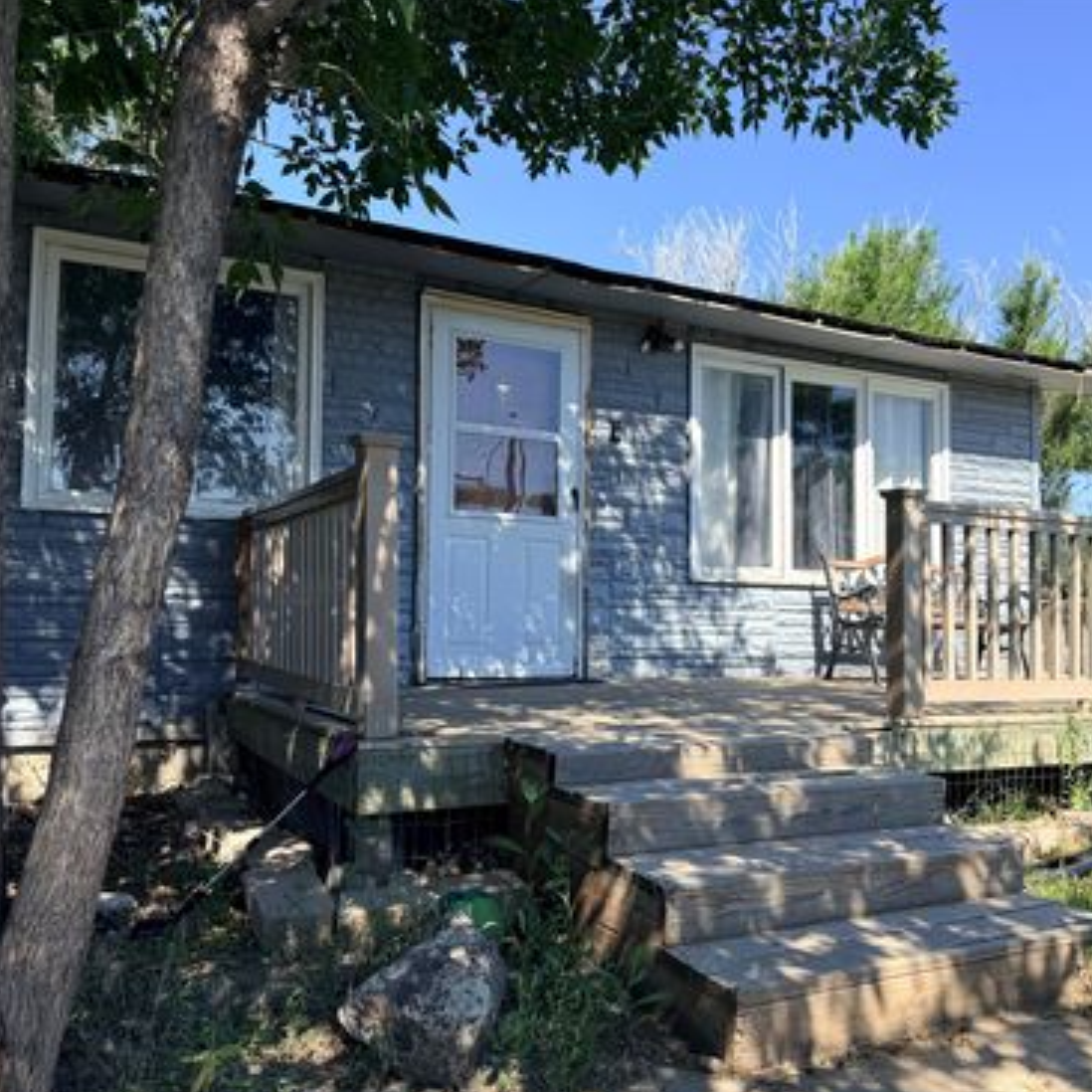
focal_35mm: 29
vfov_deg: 55.6
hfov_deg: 55.4
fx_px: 1035
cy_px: 550
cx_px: 624
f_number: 1.78
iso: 80
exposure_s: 1/2299
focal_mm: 6.76
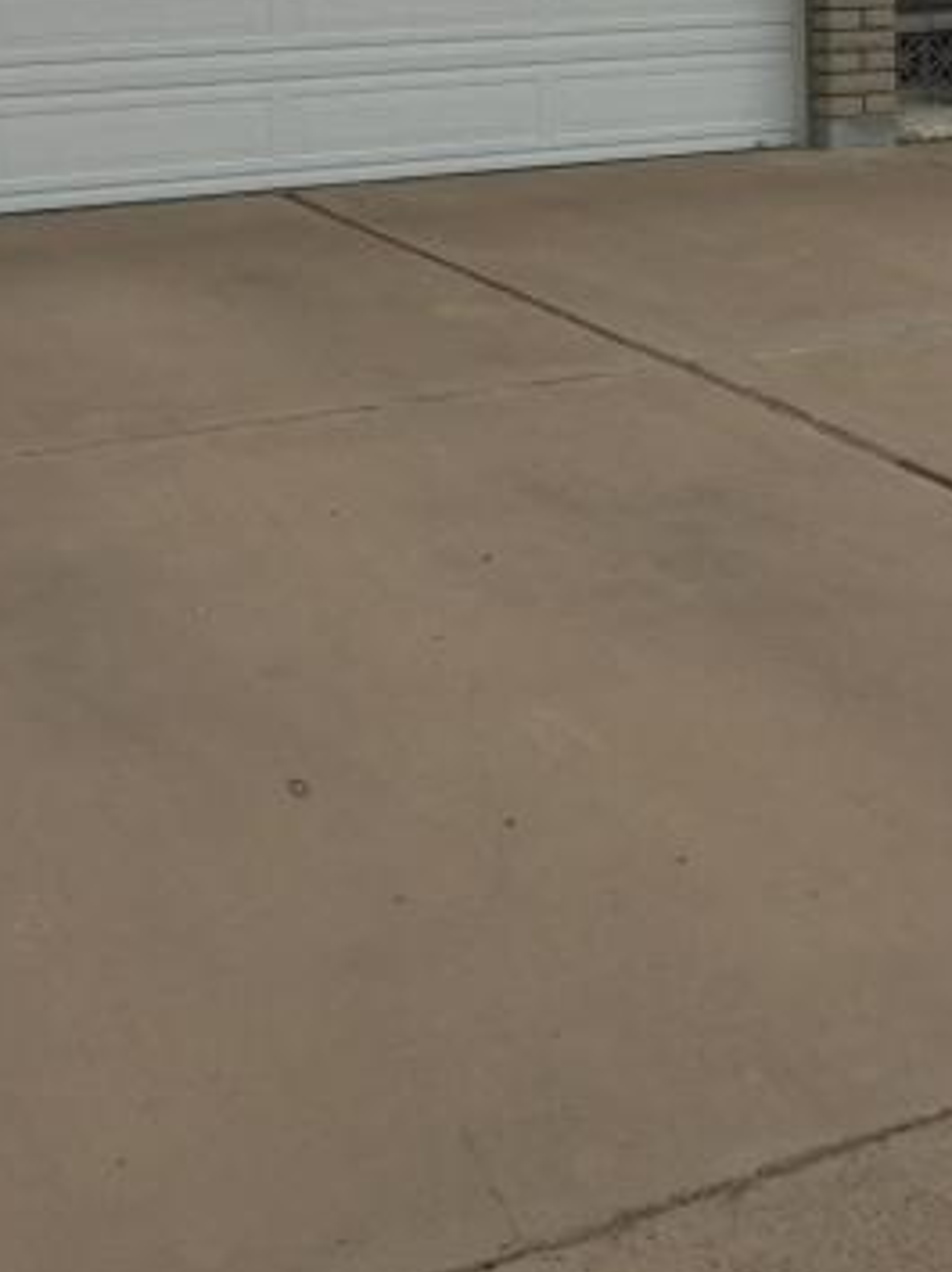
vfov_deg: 28.3
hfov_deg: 23.1
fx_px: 2313
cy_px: -83
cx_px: 647
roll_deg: -0.2
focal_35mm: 63
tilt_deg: -0.1
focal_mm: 4.15
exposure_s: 1/1464
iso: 32
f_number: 2.2
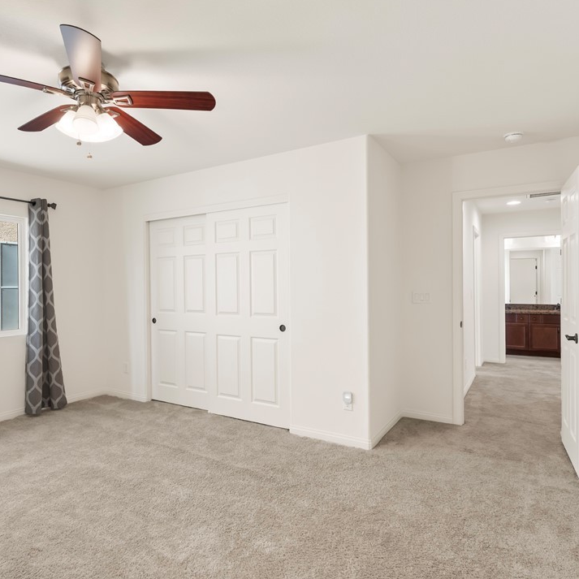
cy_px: 288
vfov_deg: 69.6
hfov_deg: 69.2
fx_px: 416
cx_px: 244
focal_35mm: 22
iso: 400
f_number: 8
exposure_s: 1/1.25
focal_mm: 17
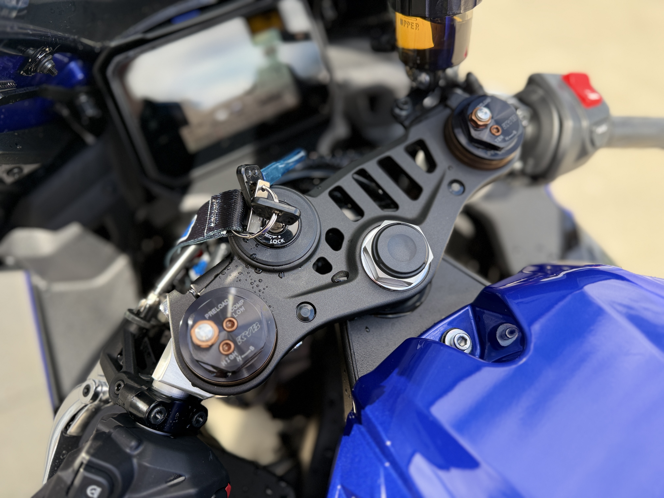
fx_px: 460
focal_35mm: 24
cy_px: 249
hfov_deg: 71.6
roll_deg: -7.4
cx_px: 332
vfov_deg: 56.8
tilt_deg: -44.0
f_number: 1.78
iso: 100
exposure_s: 1/728
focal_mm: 6.76
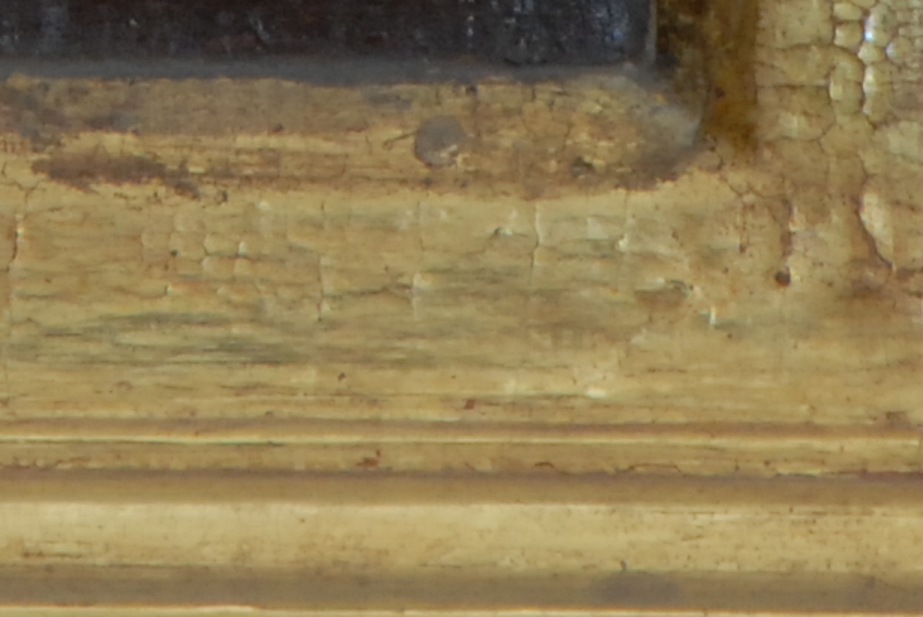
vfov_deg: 2.1
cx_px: 231
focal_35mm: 660
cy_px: -1125
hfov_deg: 3.1
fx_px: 16937
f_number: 11
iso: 500
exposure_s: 2
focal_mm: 70
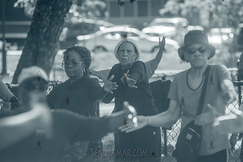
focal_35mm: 232
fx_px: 1567
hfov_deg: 8.9
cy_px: 73
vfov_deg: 5.9
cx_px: 136
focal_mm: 170
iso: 200
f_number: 3.5
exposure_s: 1/1000
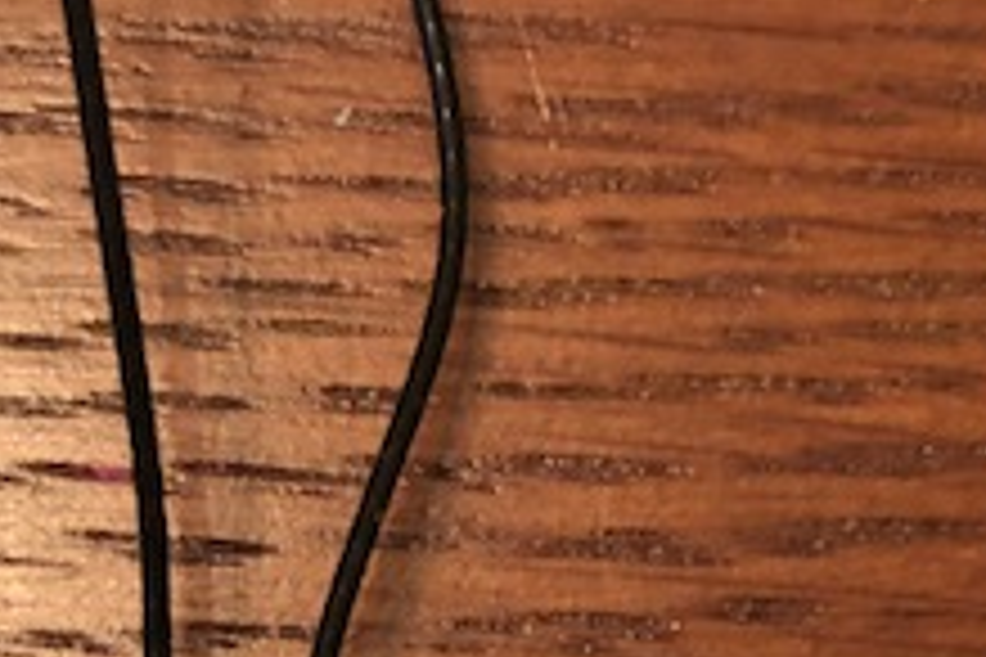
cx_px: 405
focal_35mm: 85
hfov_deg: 23.9
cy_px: 855
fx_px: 2328
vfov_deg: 15.3
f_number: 1.8
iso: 100
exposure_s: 1/10
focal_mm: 3.99
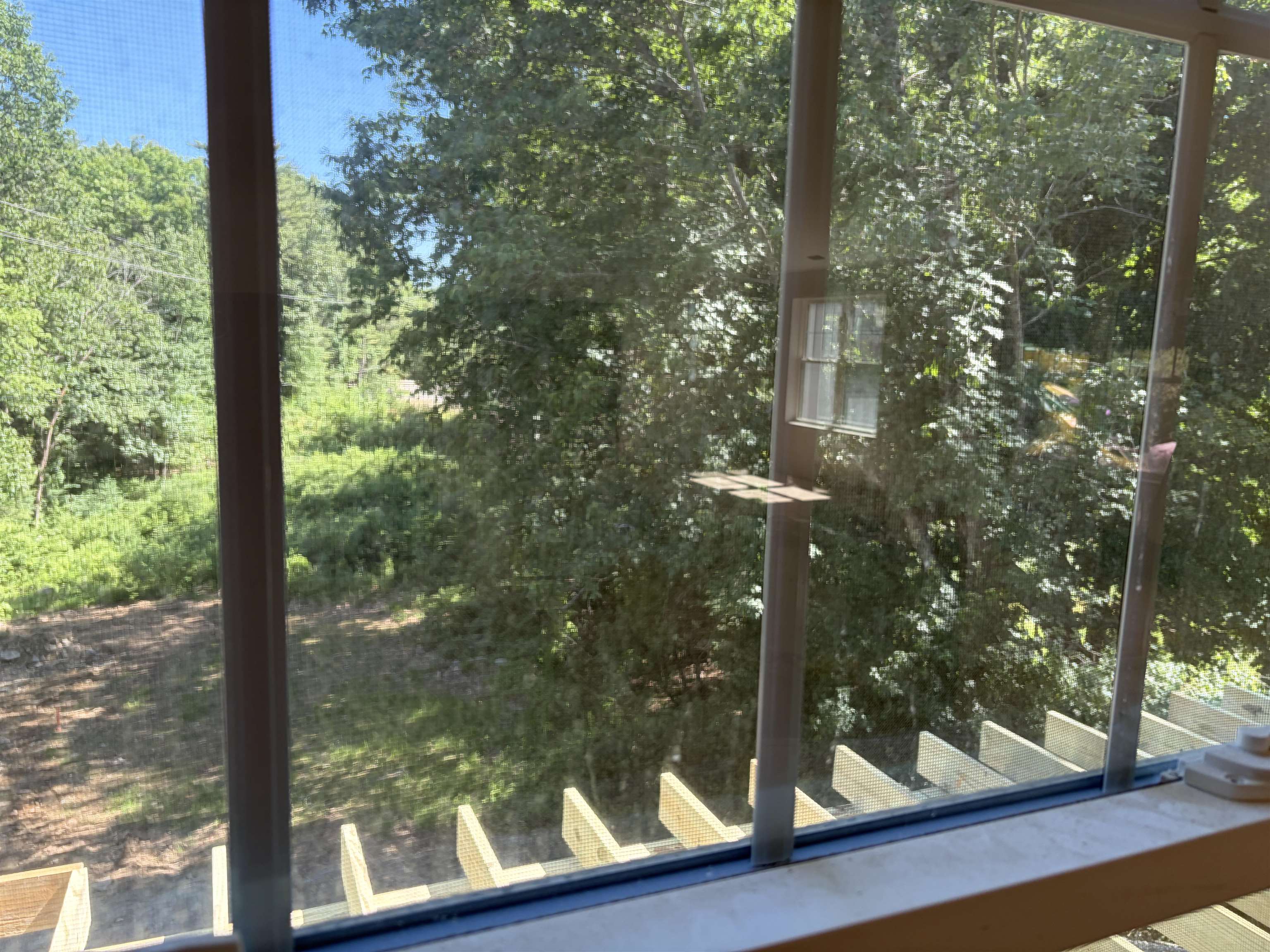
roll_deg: -0.8
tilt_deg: -8.1
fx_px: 954
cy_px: 476
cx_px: 635
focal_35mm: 26
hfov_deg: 67.3
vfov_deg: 53.1
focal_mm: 5.96
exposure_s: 1/177
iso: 50
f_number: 1.6
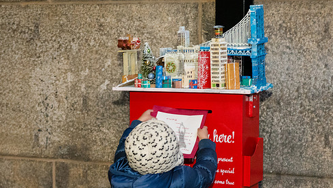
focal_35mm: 99
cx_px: 156
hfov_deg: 21.6
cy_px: 155
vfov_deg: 12.2
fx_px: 875
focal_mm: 60
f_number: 3.5
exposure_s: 1/160
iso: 6400
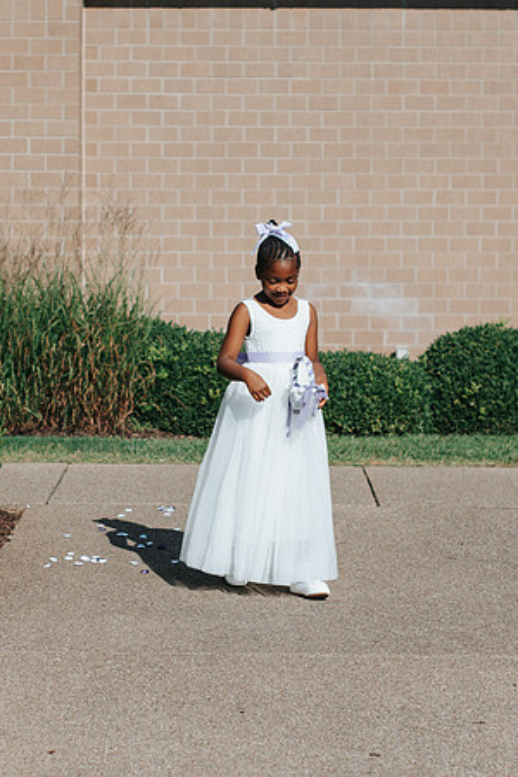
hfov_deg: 12.5
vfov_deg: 18.6
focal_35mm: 110
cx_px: 214
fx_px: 2373
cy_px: 388
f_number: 2.5
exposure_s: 1/4000
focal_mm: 50
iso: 110
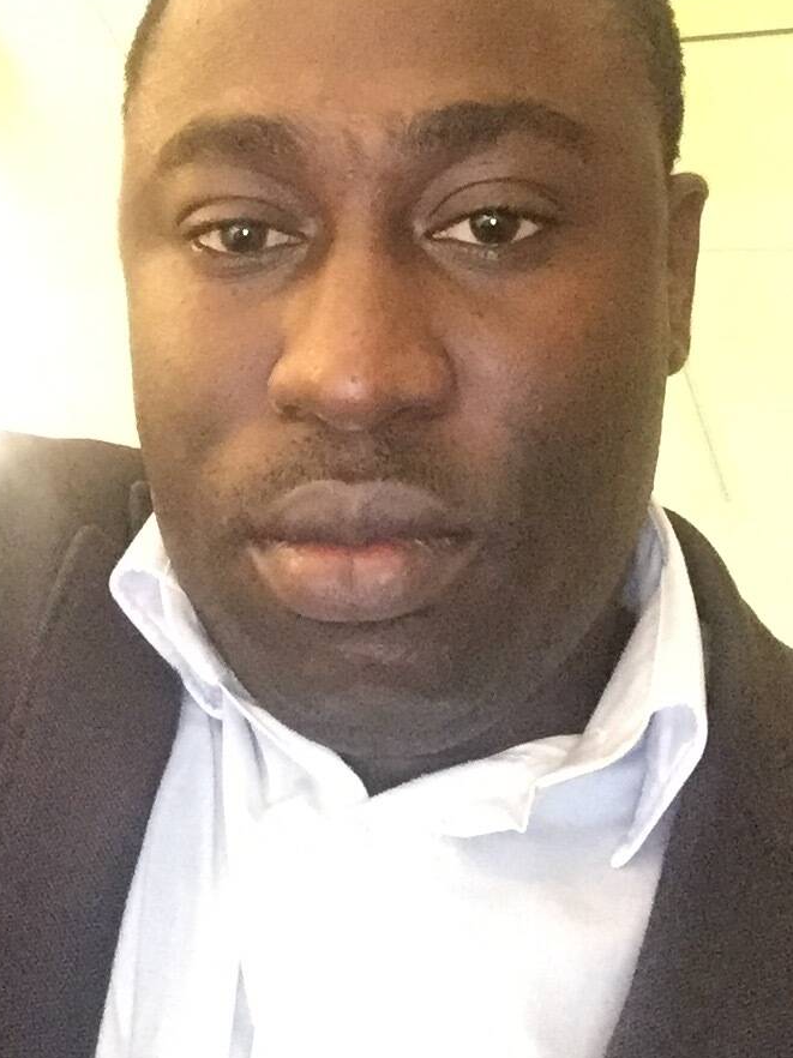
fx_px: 1375
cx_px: 335
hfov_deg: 32.1
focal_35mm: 45
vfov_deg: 41.3
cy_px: 317
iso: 1600
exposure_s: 1/17
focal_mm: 2.65
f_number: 2.2
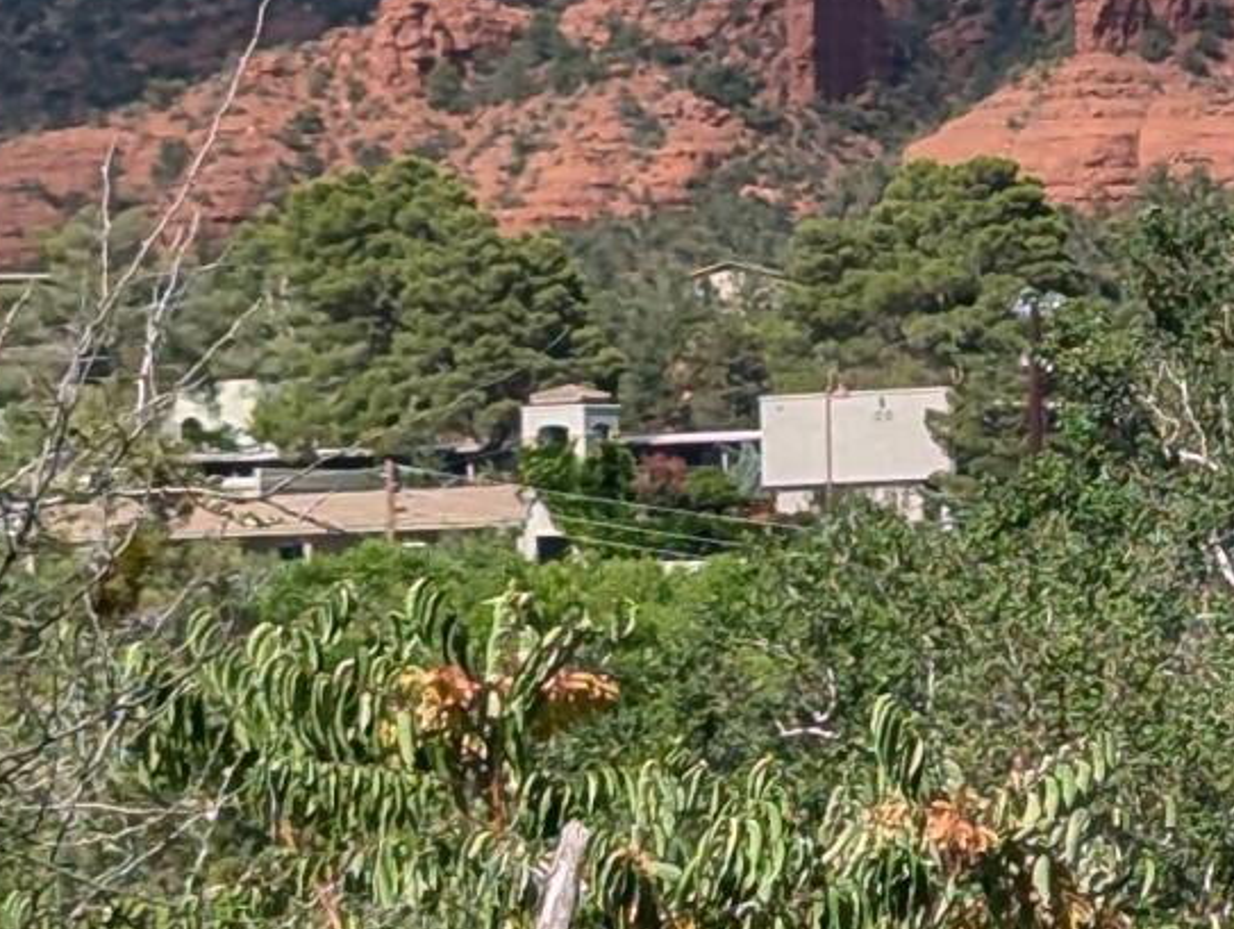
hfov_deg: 7.3
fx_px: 9461
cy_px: 404
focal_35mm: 265
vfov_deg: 5.6
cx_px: 1957
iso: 46
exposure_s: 1/2532
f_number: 1.85
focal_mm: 6.81
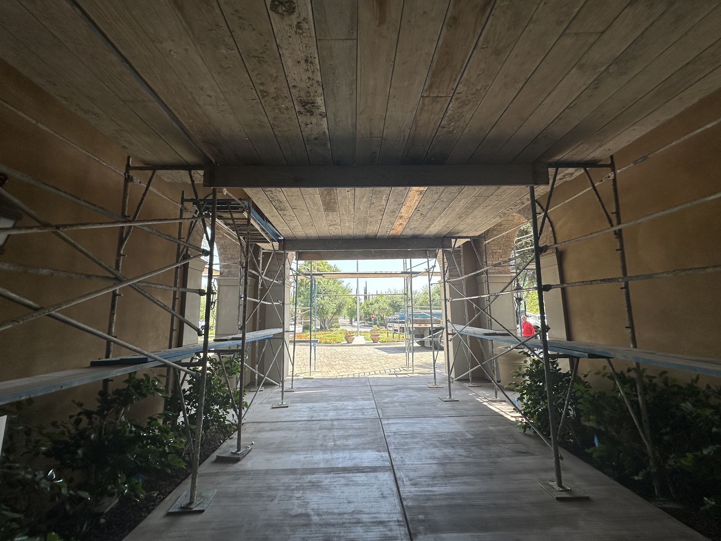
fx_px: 292
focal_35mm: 14
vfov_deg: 85.7
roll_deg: +0.2
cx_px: 360
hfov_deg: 102.1
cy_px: 270
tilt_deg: +9.2
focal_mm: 2.22
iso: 40
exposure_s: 1/297
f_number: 2.2
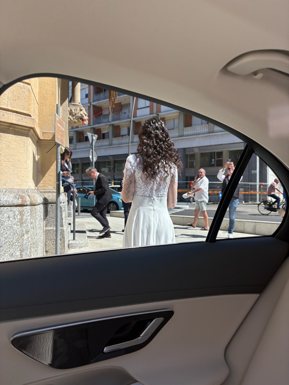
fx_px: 289
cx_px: 144
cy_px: 192
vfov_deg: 67.3
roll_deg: +0.2
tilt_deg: +1.2
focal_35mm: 26
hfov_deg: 53.1
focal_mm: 5.96
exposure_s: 1/438
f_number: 1.6
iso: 64
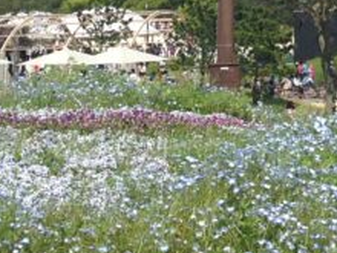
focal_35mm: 180
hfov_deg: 10.6
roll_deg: -0.2
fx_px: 1752
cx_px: 499
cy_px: -310
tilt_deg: +12.0
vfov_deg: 7.8
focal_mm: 4.12
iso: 50
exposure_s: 1/2169
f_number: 2.4
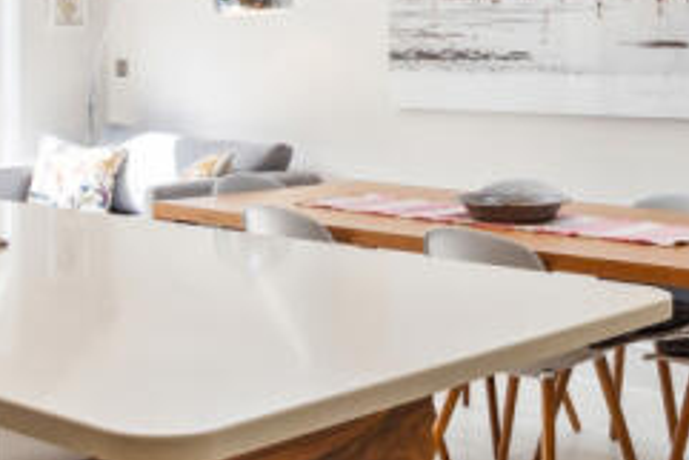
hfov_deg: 29.5
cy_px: 19
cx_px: 263
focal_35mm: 68
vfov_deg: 19.6
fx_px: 1302
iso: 400
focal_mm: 16
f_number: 11
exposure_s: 1/30
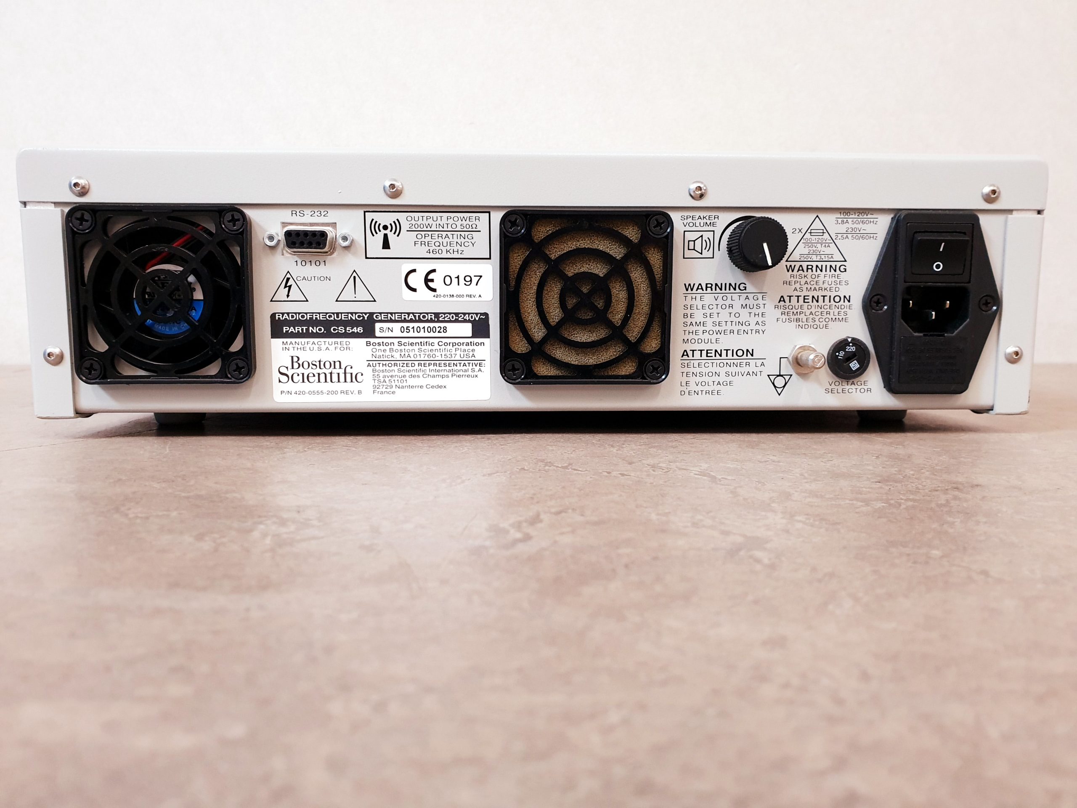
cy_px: 404
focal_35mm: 26
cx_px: 538
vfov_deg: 53.1
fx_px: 809
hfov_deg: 67.3
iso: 320
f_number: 2.4
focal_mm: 4.3
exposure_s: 1/33
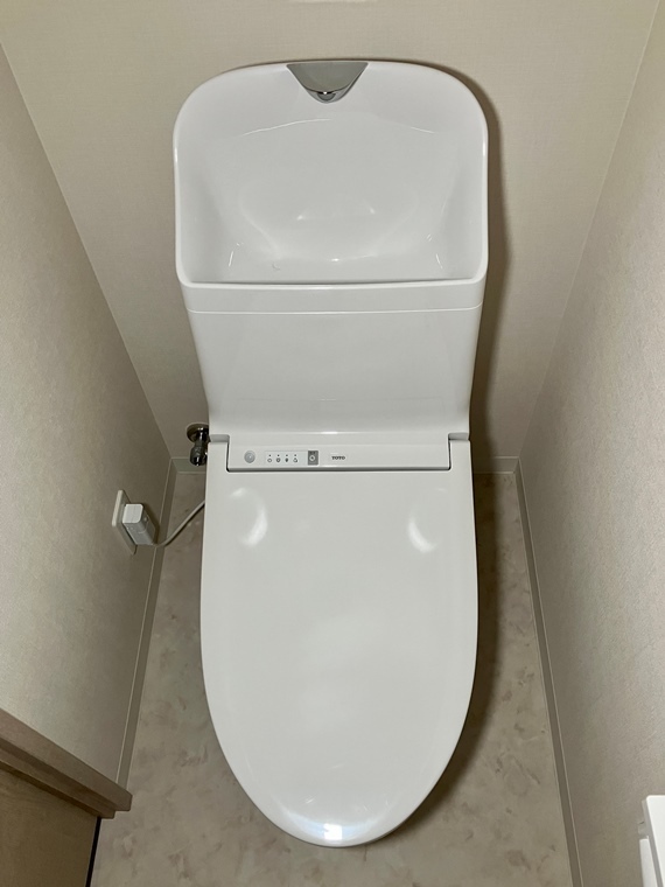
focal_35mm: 28
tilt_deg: -56.7
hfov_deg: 49.7
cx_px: 332
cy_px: 444
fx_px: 717
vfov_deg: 63.4
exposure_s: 1/60
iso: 125
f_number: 1.8
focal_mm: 3.99
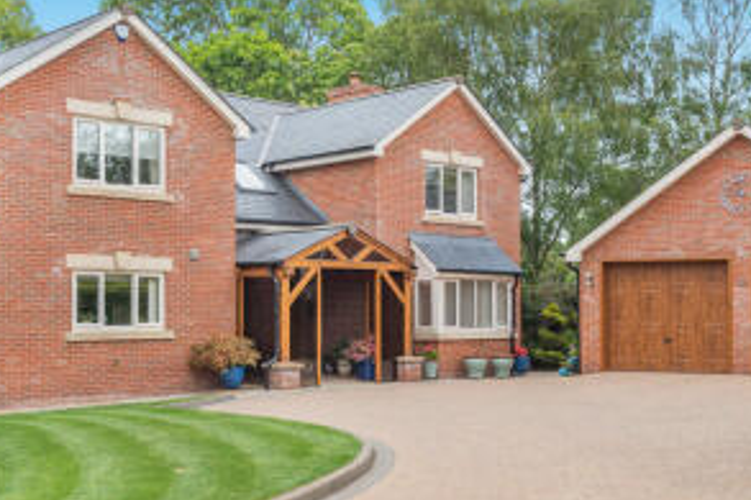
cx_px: 410
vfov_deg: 25.9
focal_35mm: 52
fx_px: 1084
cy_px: 278
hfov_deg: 38.2
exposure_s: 1/200
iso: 200
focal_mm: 32
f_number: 8
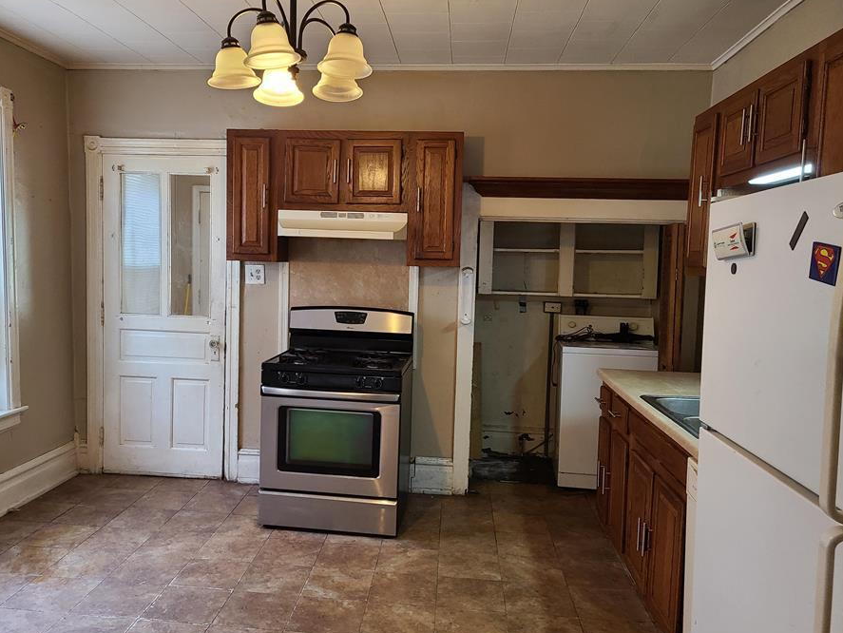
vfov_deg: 46.8
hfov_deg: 59.8
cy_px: 312
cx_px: 378
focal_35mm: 30
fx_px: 731
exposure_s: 1/59
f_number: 1.8
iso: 250
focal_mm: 5.4
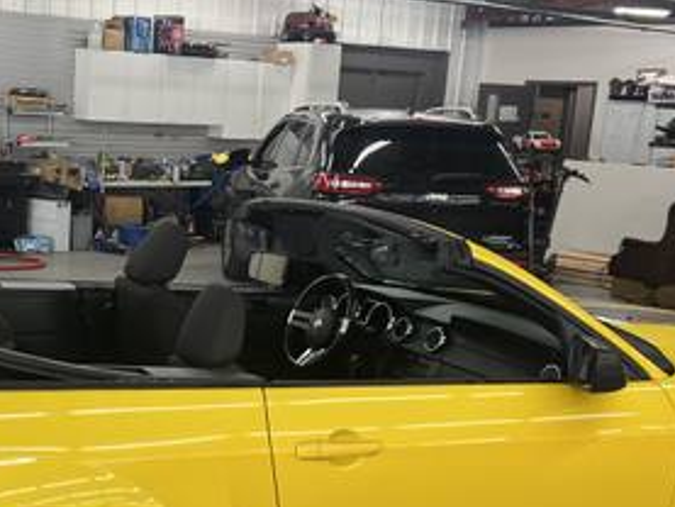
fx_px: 1170
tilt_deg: -16.4
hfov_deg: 31.6
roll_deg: -2.9
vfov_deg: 23.9
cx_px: 173
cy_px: 427
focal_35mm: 60
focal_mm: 5.7
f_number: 1.5
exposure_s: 1/120
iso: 100
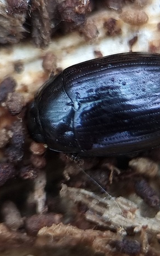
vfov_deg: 39.4
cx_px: 102
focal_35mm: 51
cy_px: 104
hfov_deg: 25.2
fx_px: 356
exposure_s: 1/50
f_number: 1.8
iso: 80
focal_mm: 5.4
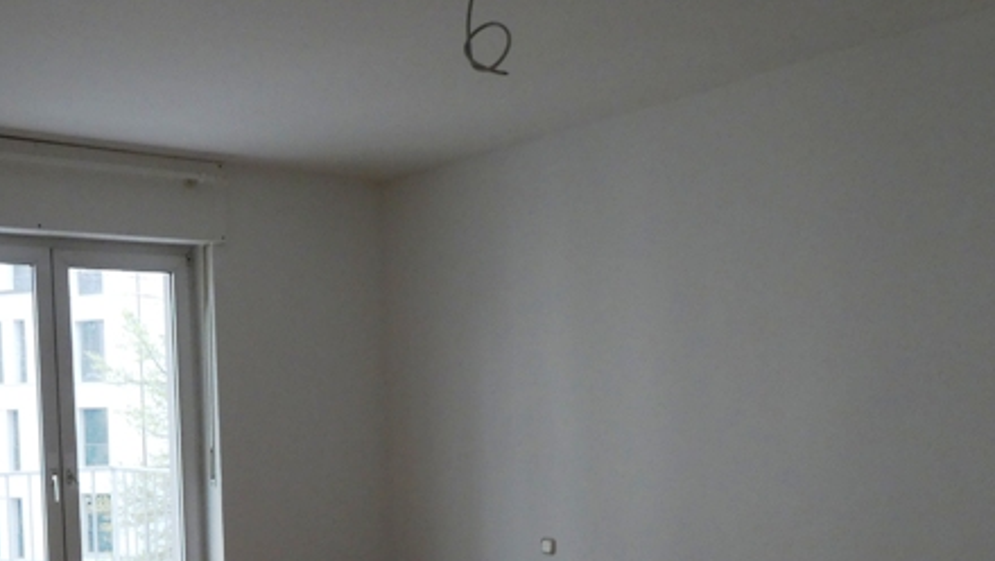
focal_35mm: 38
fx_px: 1003
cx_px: 353
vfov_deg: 30.4
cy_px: 459
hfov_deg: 52.0
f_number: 3.3
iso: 400
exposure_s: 1/60
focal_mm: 4.3
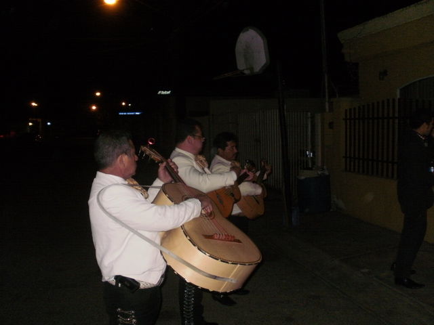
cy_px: 162
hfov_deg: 51.4
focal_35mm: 36
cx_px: 217
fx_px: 451
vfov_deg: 39.7
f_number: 3.5
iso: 200
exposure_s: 1/30
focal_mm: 6.3
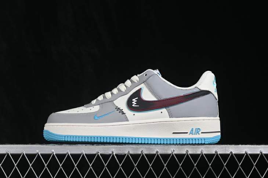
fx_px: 558
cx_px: 134
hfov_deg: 27.0
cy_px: 89
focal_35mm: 75
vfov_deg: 18.2
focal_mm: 50
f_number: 8
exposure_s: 1/80
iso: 160
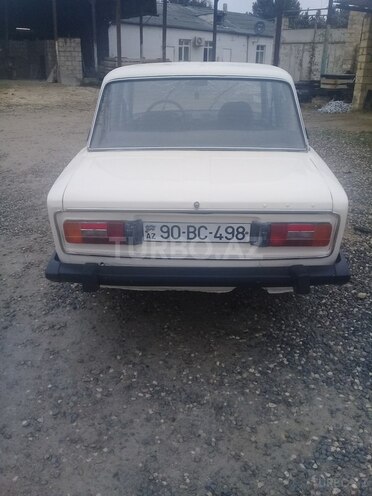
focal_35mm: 31
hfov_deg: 45.4
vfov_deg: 58.4
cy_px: 248
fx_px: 444
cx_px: 186
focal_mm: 3.3
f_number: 2.2
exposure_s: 1/176
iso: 50
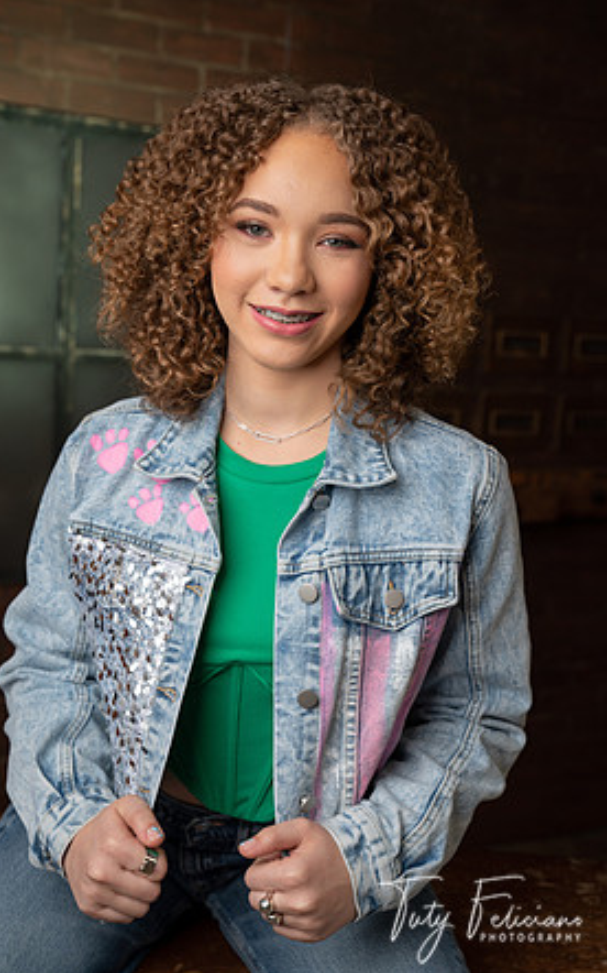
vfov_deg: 37.5
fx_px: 1430
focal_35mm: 54
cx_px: 286
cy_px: 493
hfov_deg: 24.0
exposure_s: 1/80
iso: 100
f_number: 5
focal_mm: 52
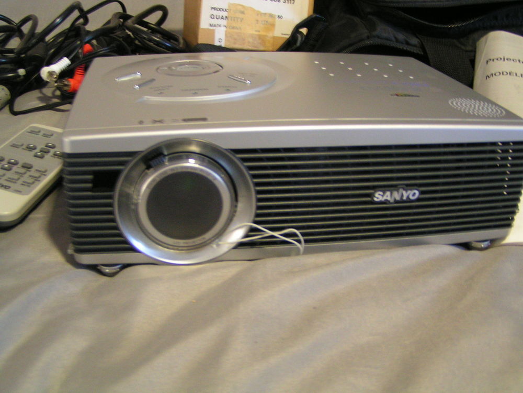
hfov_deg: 49.0
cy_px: 196
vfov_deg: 37.7
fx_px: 574
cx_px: 262
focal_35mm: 38
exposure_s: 1/8
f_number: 2.8
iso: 200
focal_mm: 5.8
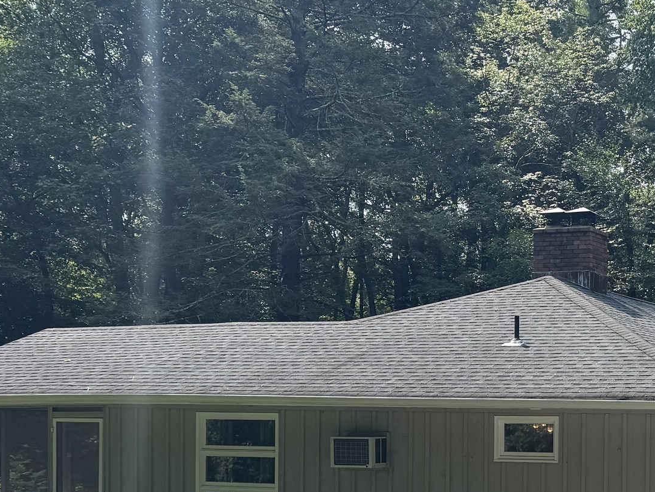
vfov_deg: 21.1
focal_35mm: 68
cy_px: 462
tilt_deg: -1.5
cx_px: 712
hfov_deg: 26.4
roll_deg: -1.1
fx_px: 1287
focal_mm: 6.76
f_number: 1.78
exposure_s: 1/2041
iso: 80
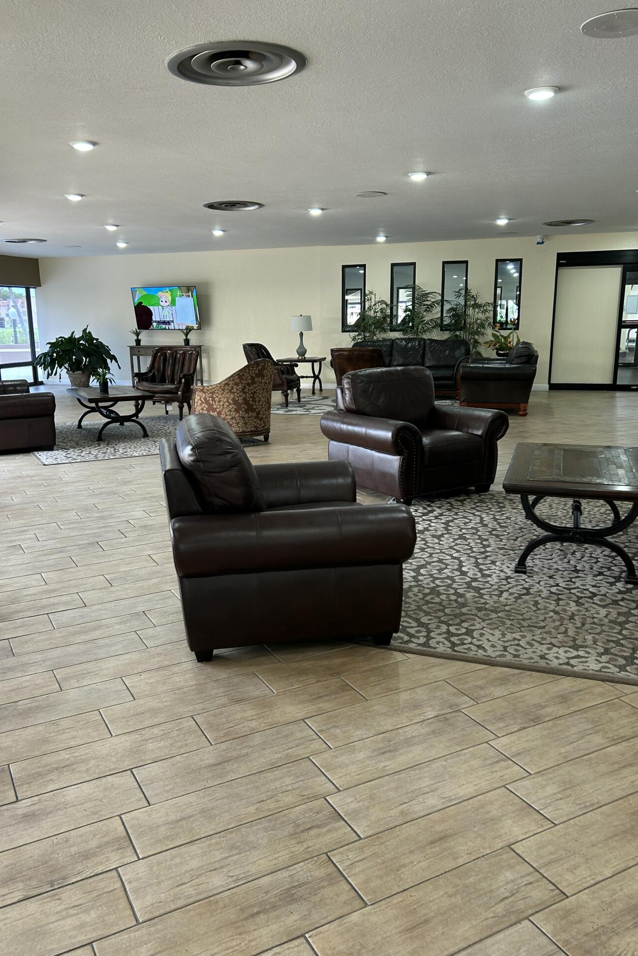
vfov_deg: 65.5
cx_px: 294
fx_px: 744
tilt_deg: -11.0
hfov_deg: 46.4
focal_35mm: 28
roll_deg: +0.1
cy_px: 489
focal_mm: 5.7
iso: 80
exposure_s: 1/60
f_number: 1.5
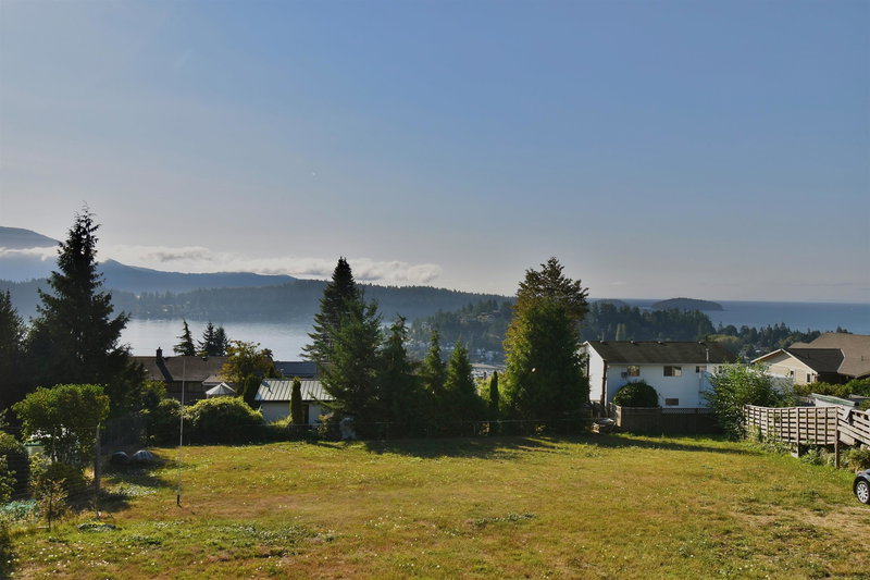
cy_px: 290
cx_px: 435
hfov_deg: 61.9
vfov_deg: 43.6
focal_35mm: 30
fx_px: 725
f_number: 13
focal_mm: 20
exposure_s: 1/200
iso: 100
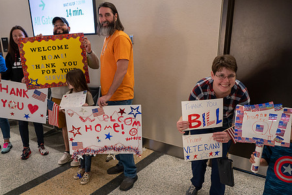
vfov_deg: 42.0
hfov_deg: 60.0
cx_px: 125
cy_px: 119
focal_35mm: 31
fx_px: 251
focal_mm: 24
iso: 4000
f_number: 4
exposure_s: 1/200
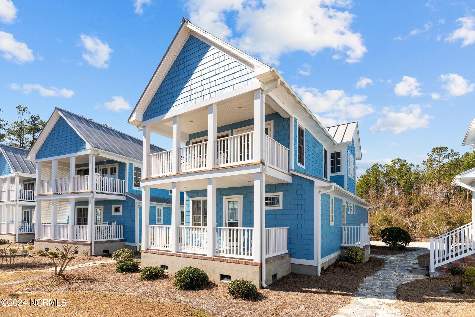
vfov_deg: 67.4
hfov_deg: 90.0
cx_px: 238
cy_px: 158
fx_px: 237
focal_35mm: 18
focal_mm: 18
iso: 125
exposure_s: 1/500
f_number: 6.3
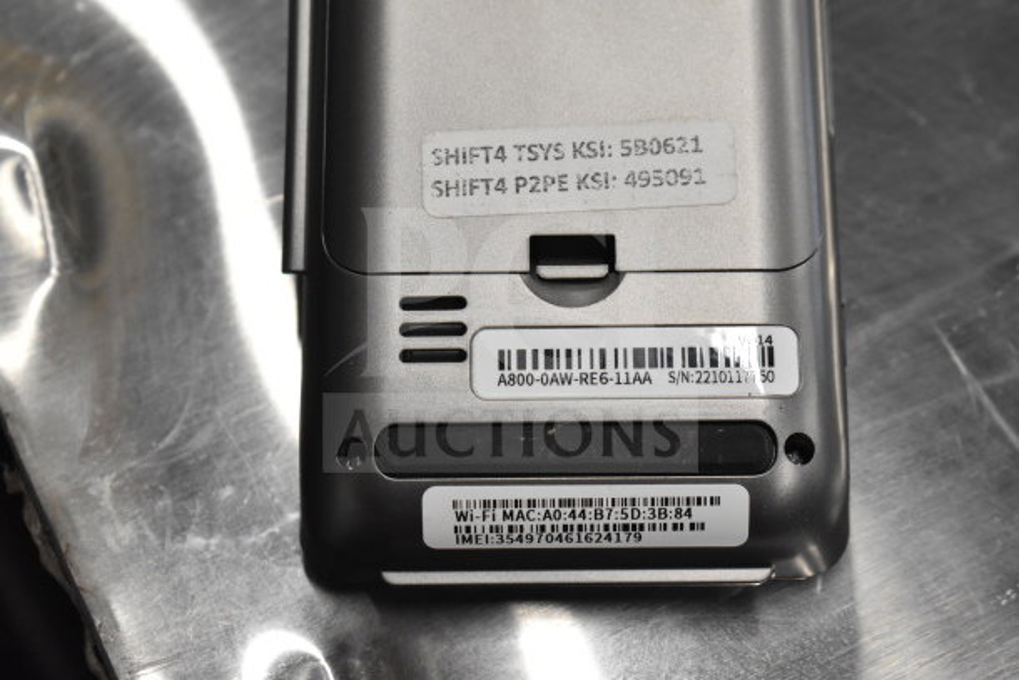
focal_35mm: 82
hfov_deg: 24.6
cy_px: 340
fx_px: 2336
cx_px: 510
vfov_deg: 16.6
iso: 2800
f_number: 5.6
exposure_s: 1/100
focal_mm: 55
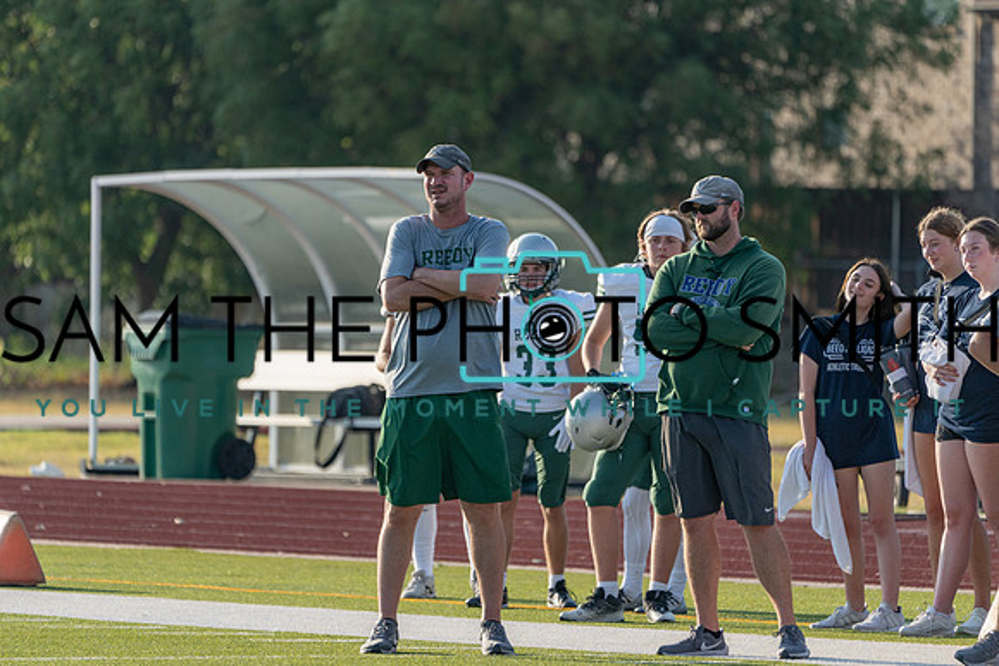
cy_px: 333
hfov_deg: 4.9
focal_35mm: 423
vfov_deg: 3.3
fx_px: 11730
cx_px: 500
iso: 400
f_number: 5.6
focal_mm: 400
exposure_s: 1/1250
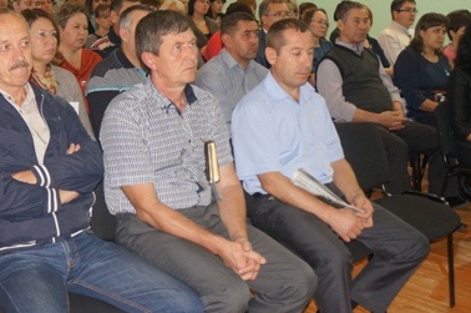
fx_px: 797
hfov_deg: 32.3
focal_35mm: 61
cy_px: 148
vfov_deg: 22.2
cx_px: 117
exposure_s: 1/100
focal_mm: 20
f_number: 3.5
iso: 800
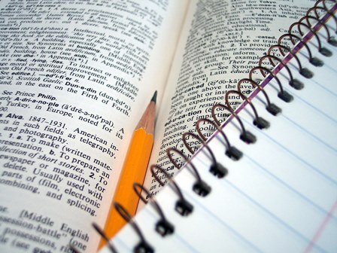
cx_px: 168
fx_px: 370
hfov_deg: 49.0
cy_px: 126
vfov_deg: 37.7
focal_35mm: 38
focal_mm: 8
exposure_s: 1/90
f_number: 2.8
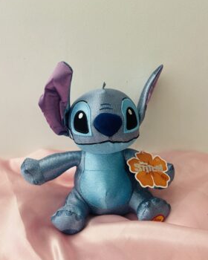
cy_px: 139
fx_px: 223
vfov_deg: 60.4
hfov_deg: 50.0
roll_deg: +0.4
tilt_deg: -20.6
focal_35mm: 29
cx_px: 105
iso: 200
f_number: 1.8
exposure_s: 1/60
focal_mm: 4.25
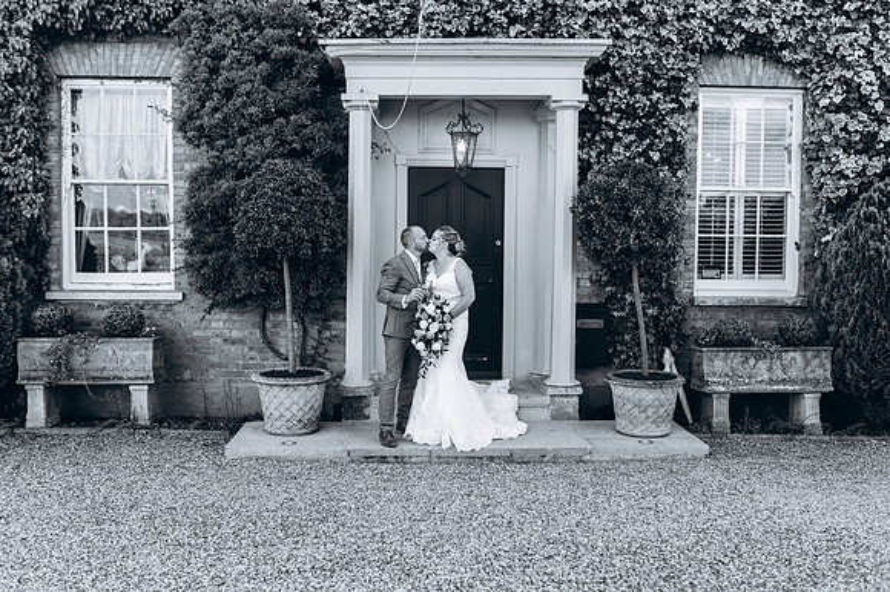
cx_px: 445
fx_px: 885
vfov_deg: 37.0
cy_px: 296
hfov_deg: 53.4
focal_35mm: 36
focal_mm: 35
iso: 100
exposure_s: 1/320
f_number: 2.8
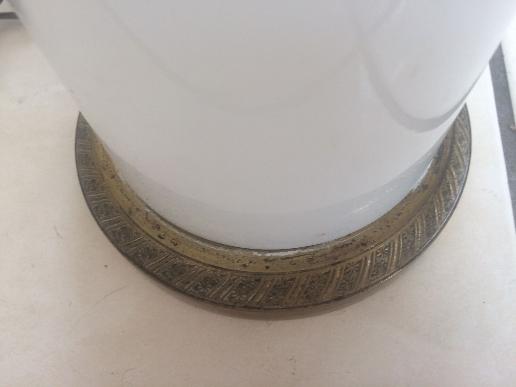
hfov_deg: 61.7
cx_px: 258
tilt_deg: -63.6
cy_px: 194
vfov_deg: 48.2
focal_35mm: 29
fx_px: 432
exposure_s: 1/33
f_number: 2.2
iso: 64
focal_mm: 4.15
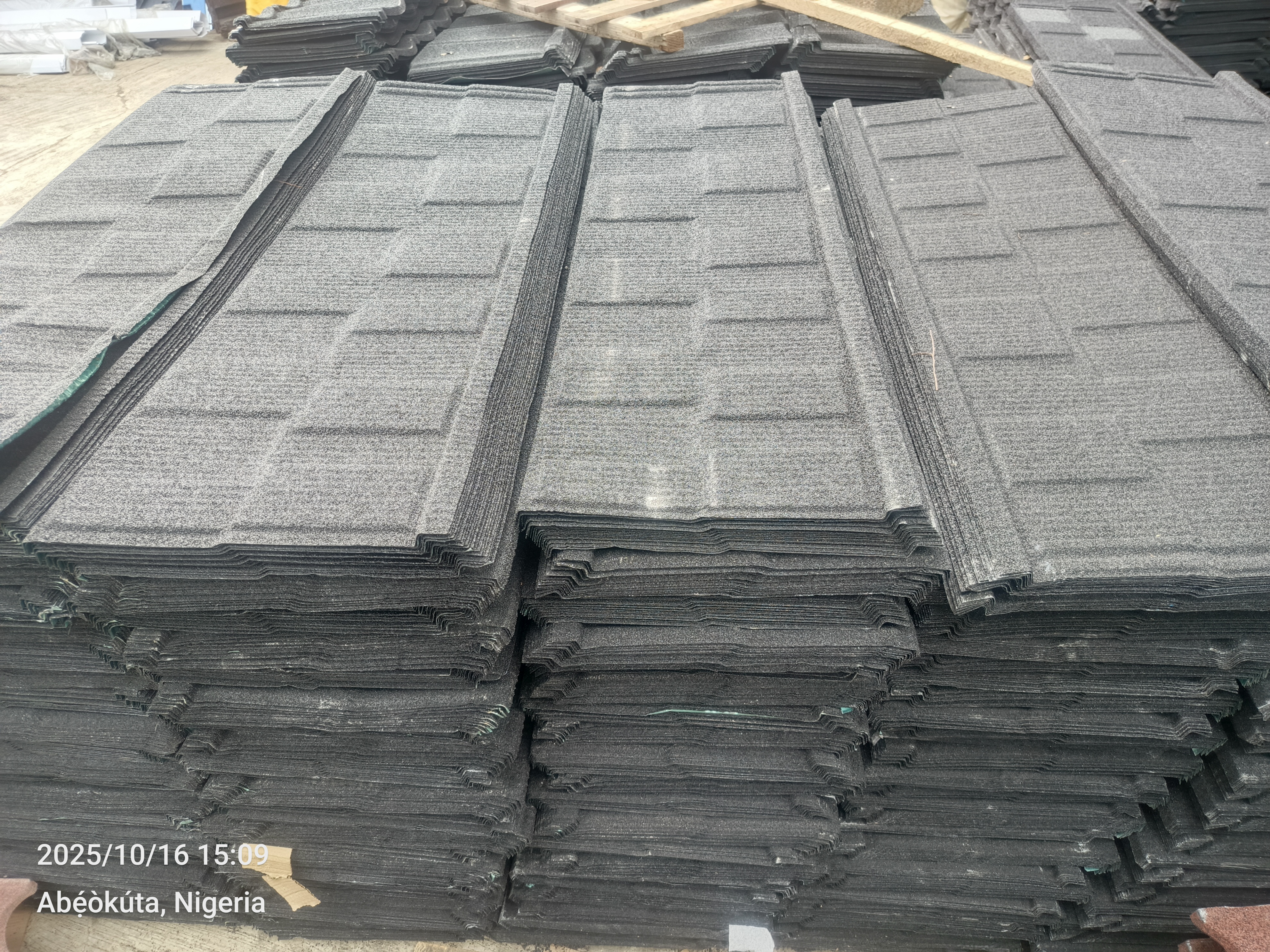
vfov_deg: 56.8
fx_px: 881
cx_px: 635
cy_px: 476
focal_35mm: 24
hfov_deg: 71.6
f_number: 1.75
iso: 263
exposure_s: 1/66.7
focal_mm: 5.25
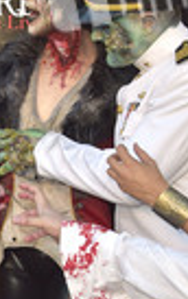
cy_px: 308
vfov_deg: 18.8
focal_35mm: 107
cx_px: -43
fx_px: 874
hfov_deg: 12.0
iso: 250
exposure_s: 1/320
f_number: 4.5
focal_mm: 36
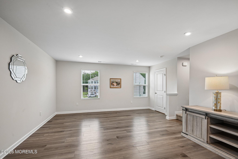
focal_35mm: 16
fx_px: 106
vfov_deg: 73.7
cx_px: 119
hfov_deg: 96.7
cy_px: 80
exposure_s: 1/80
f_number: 8
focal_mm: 16
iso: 800
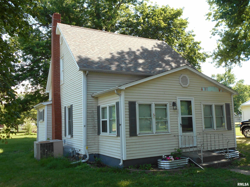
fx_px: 231
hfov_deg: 56.8
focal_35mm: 32
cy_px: 94
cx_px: 125
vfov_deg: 44.2
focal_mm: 5.8
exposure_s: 1/160
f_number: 3.6
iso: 80
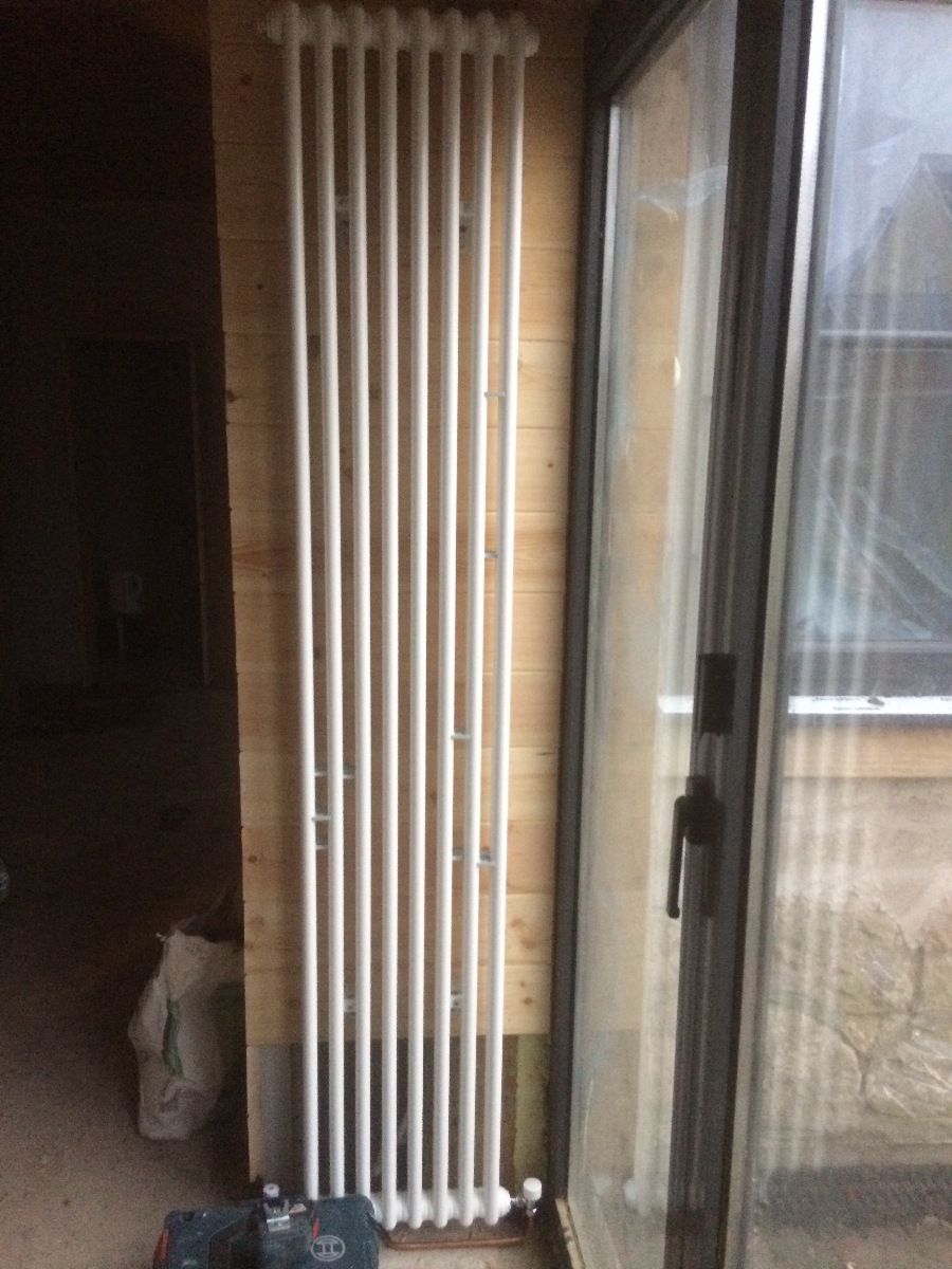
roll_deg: -0.4
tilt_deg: -11.9
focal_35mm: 29
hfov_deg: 48.2
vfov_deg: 61.7
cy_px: 634
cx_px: 476
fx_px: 1063
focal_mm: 4.15
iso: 320
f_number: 2.2
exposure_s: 1/25
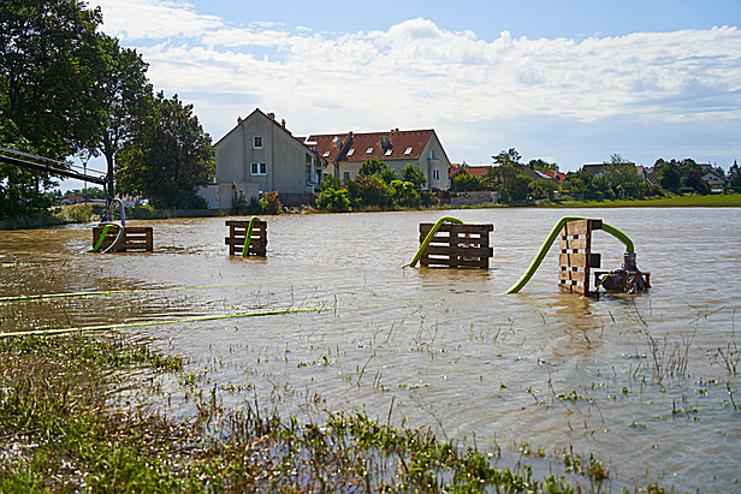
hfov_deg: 43.6
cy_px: 247
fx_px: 926
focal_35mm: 45
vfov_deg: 29.9
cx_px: 370
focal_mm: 45
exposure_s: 1/1600
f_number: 4
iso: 100
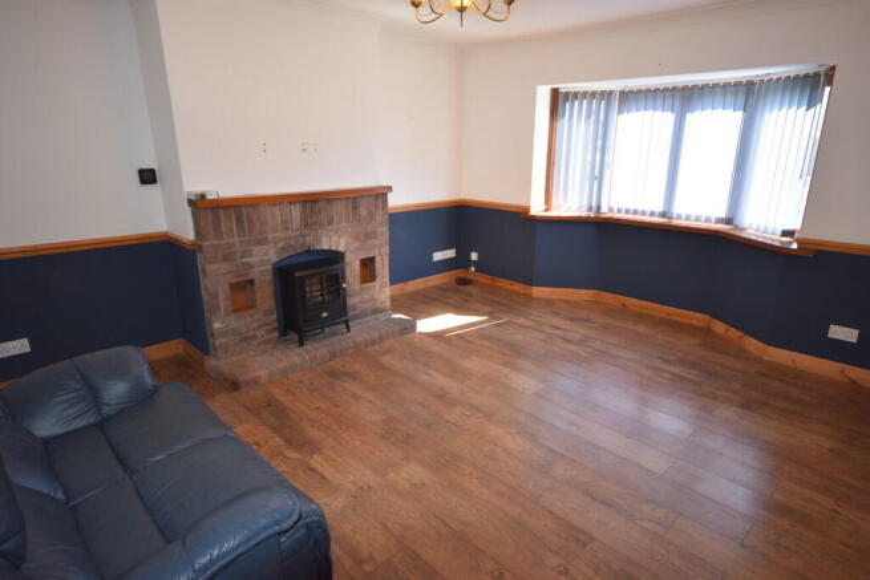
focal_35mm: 21
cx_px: 435
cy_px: 290
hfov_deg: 81.2
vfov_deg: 59.5
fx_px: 508
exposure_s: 1/100
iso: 800
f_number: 5
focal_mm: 14
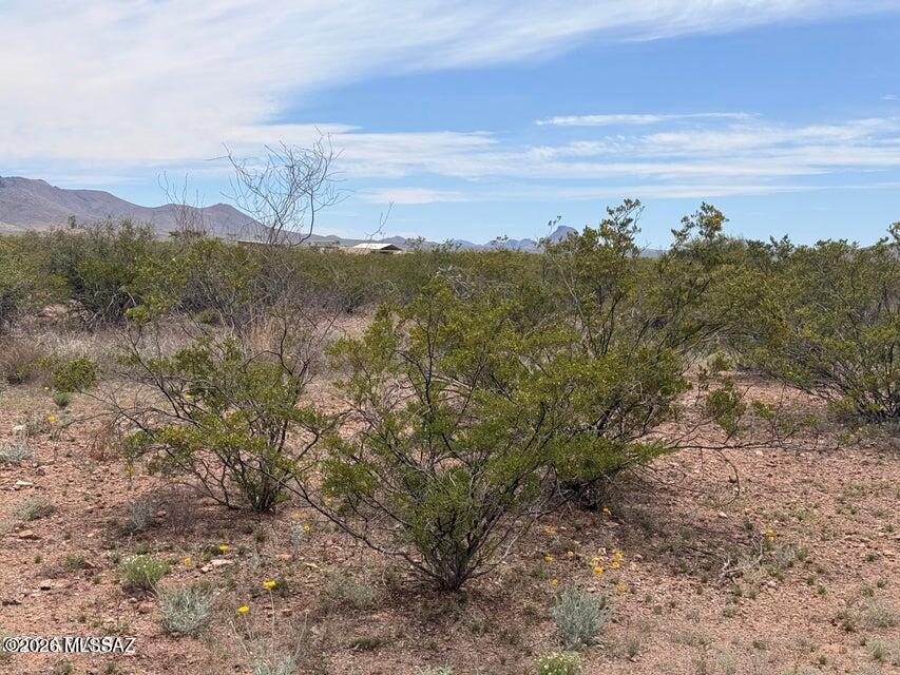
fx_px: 1248
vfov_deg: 30.3
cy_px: 338
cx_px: 450
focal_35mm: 48
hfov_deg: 39.7
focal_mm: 6.76
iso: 64
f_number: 1.78
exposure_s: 1/6536
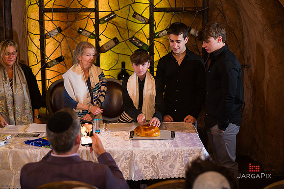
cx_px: 150
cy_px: 90
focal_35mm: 74
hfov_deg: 27.2
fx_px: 587
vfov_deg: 18.3
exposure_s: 1/200
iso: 1250
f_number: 4
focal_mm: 70
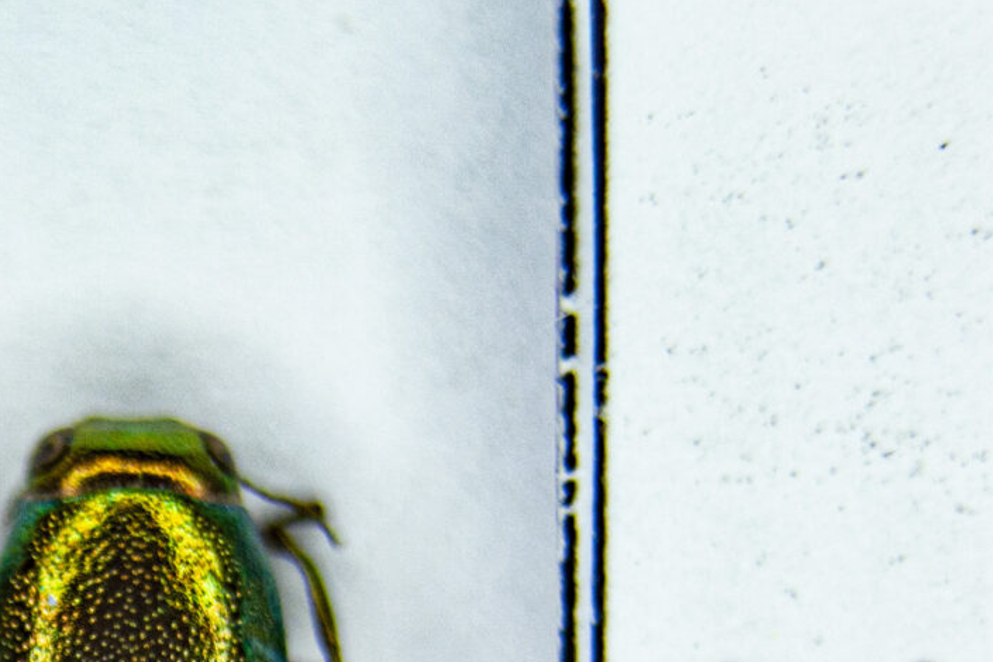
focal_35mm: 207
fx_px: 5709
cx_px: -107
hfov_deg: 9.8
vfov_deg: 6.6
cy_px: 871
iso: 200
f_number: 6.3
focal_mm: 38
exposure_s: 1/160
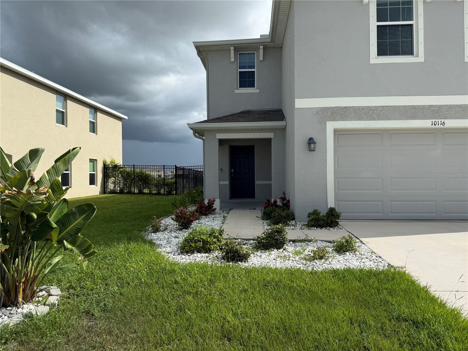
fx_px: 324
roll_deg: +0.8
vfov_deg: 56.8
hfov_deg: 71.6
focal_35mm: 24
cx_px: 234
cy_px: 176
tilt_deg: +0.2
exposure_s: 1/5714
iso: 80
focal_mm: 6.76
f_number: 1.78
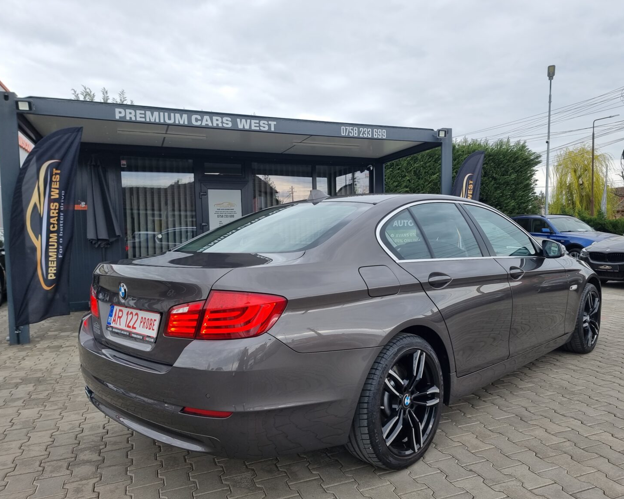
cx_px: 337
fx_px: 480
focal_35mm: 26
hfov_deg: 65.9
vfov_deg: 54.9
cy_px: 256
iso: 50
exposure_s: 1/174
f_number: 1.8
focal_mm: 6.7
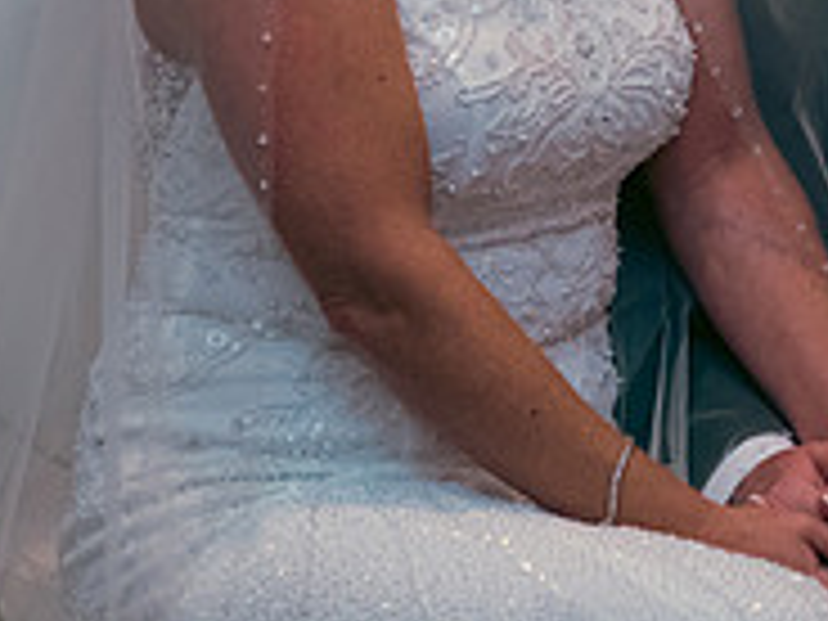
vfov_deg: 7.8
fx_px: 4497
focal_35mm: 188
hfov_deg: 10.4
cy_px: -196
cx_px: 842
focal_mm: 62
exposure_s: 1/160
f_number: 3.5
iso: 800
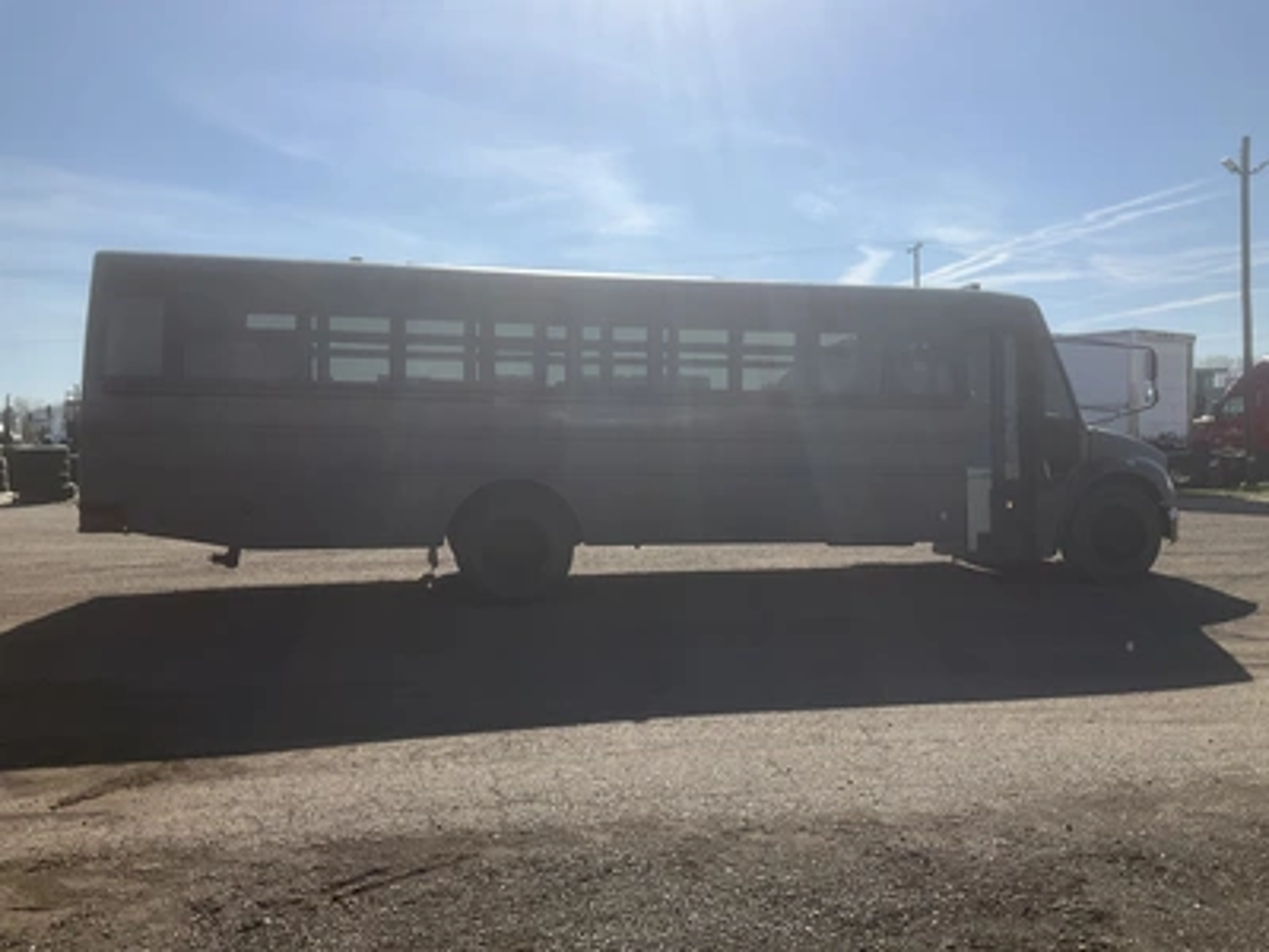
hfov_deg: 61.7
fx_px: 1063
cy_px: 476
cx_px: 634
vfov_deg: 48.2
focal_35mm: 29
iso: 25
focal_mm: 3
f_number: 1.8
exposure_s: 1/3534
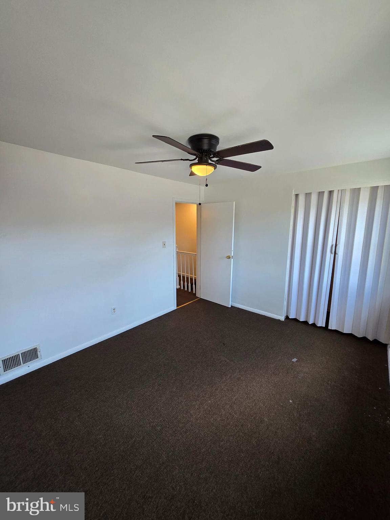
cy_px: 260
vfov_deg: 106.2
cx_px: 195
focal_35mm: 13
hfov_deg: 89.9
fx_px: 195
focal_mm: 1.7
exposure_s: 1/60
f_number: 2.2
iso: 100
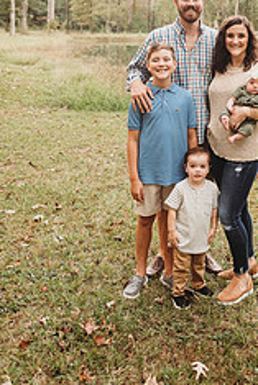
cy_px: 56
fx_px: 494
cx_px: 199
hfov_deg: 28.8
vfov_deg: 40.2
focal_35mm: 46
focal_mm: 24
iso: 800
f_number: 2.5
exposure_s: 1/125
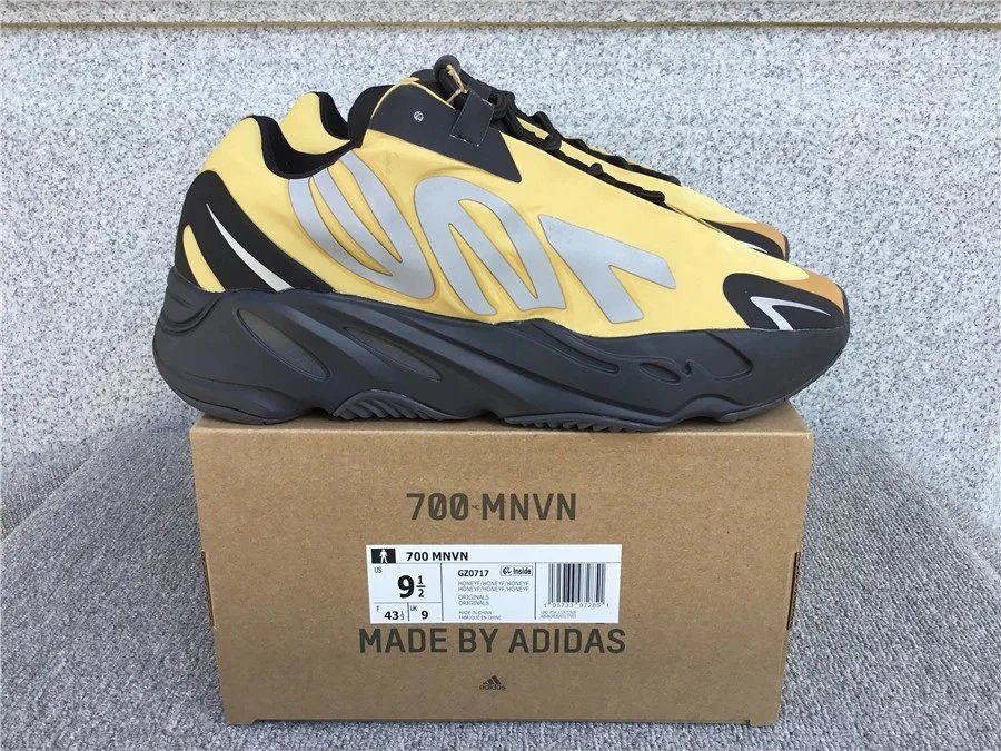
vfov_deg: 45.4
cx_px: 500
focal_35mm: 31
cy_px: 376
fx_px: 896
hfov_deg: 58.4
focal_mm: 3.3
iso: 25
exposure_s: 1/199
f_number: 2.4
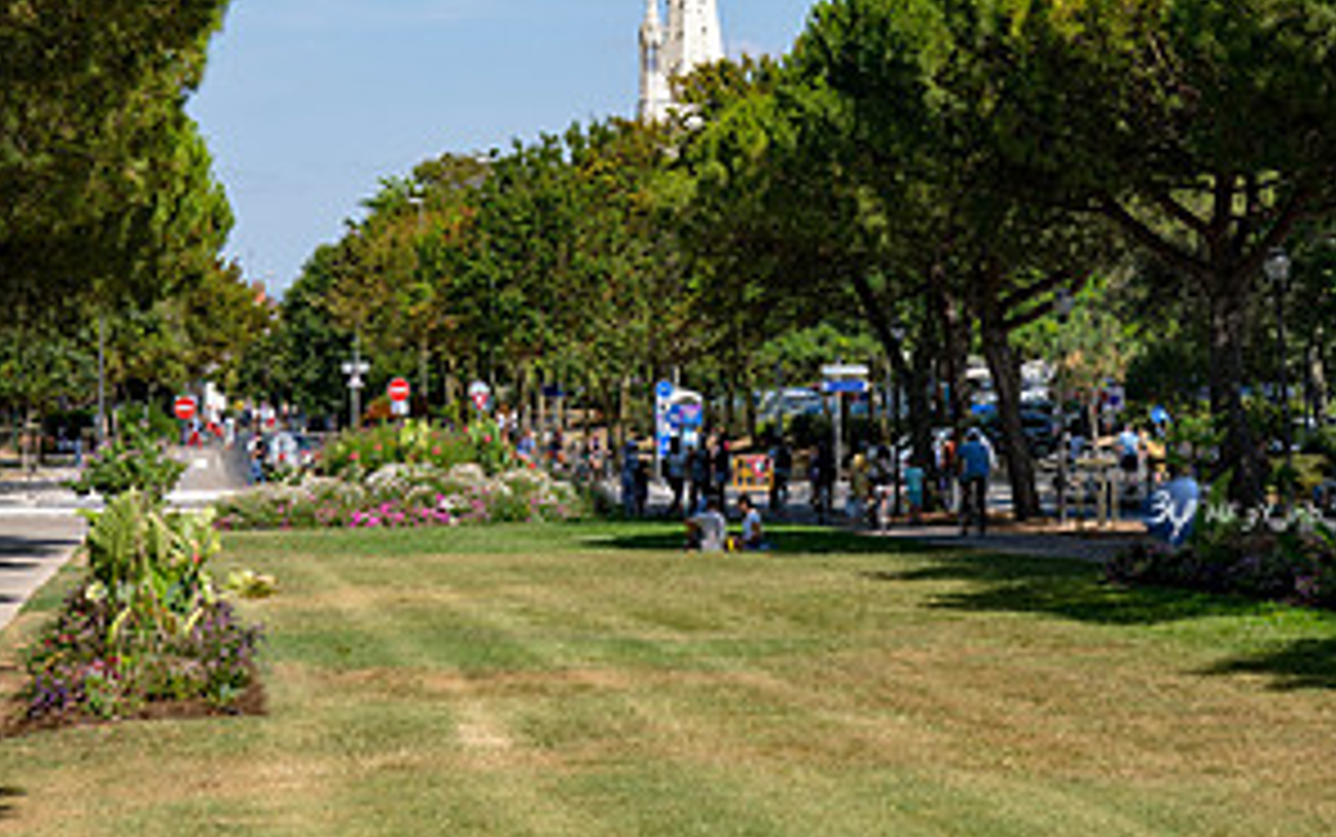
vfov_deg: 12.1
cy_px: 130
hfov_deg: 19.3
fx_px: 3935
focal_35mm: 108
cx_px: 666
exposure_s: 1/400
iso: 64
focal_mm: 70
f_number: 8
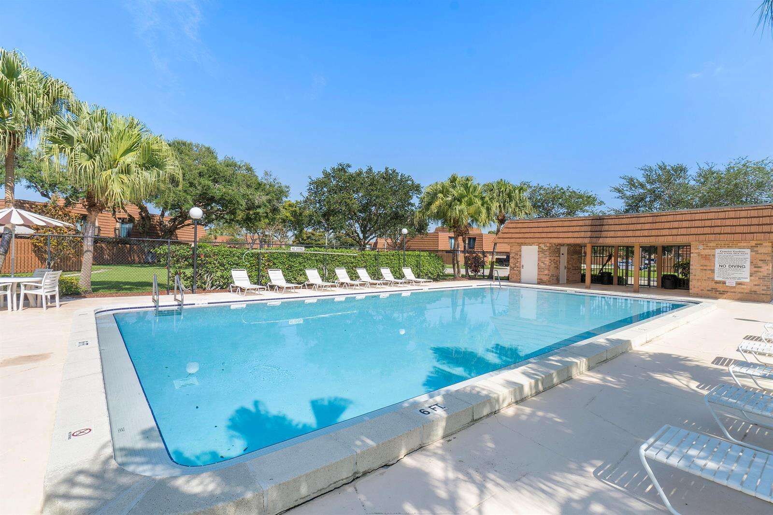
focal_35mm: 16
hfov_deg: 95.0
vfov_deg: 72.0
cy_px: 258
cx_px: 386
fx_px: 354
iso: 100
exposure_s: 1/50
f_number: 22
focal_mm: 11
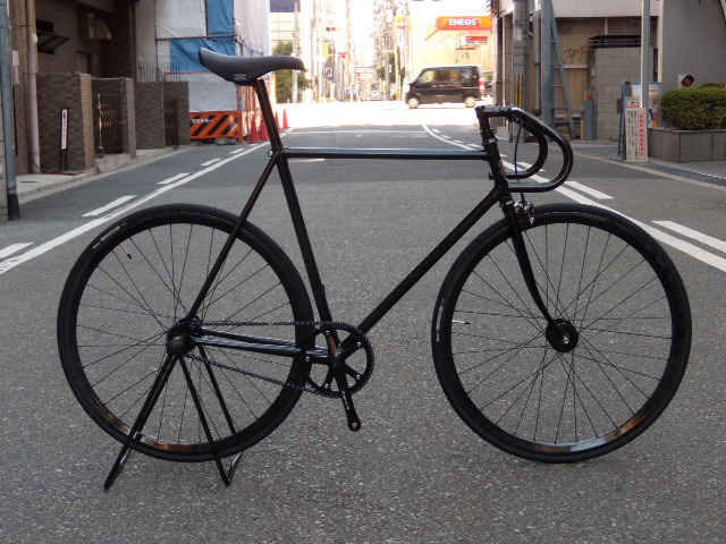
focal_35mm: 50
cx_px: 363
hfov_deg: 38.2
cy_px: 272
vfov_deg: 29.1
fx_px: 1049
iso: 100
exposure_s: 1/60
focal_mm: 8.8
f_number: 3.8
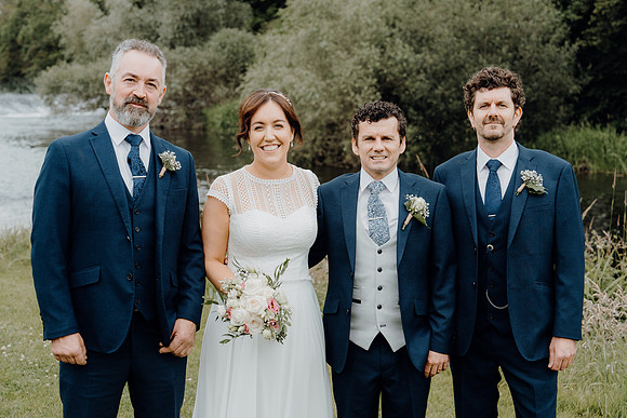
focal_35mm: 61
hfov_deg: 32.9
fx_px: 1063
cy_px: 209
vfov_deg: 22.3
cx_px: 314
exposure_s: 1/200
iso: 125
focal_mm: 61
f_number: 5
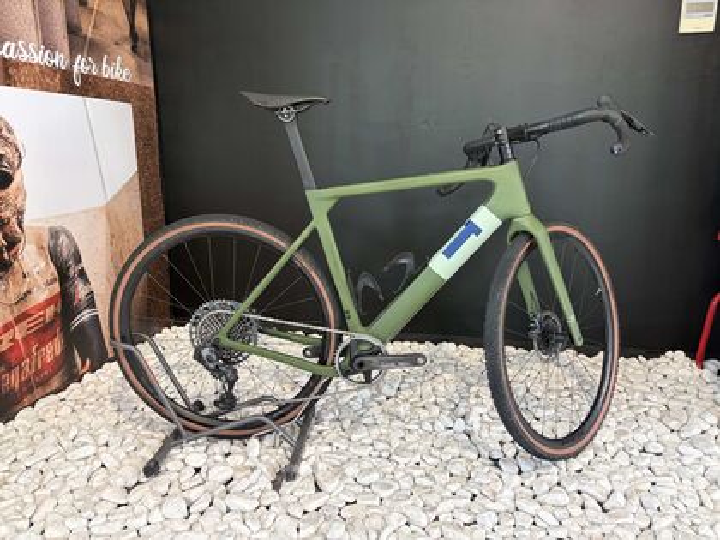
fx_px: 541
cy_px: 270
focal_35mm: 26
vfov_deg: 53.1
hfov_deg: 67.3
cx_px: 360
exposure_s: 1/50
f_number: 1.6
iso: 160
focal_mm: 5.96
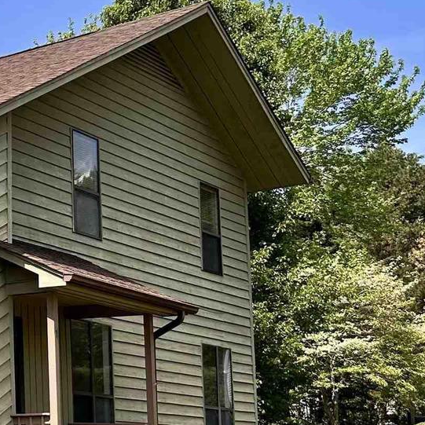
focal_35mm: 87
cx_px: -243
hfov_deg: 17.6
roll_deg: +0.6
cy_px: 319
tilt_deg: +7.0
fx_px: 1208
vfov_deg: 19.8
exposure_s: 1/2841
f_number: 1.5
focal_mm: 5.7
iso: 50
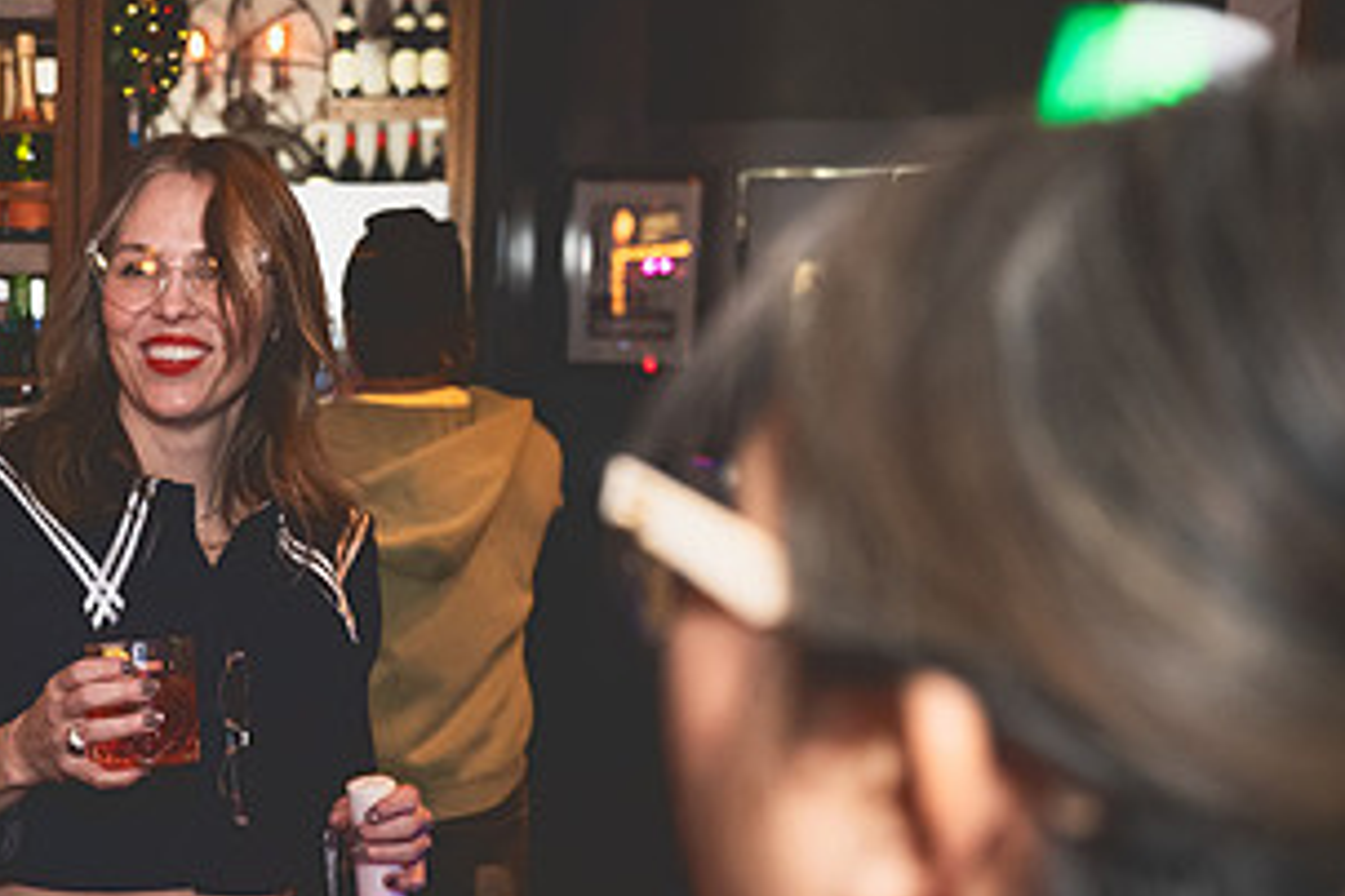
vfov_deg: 22.1
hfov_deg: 31.3
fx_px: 2279
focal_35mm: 61
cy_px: 654
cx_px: 129
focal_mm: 31.5
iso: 3200
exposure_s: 1/100
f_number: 2.8
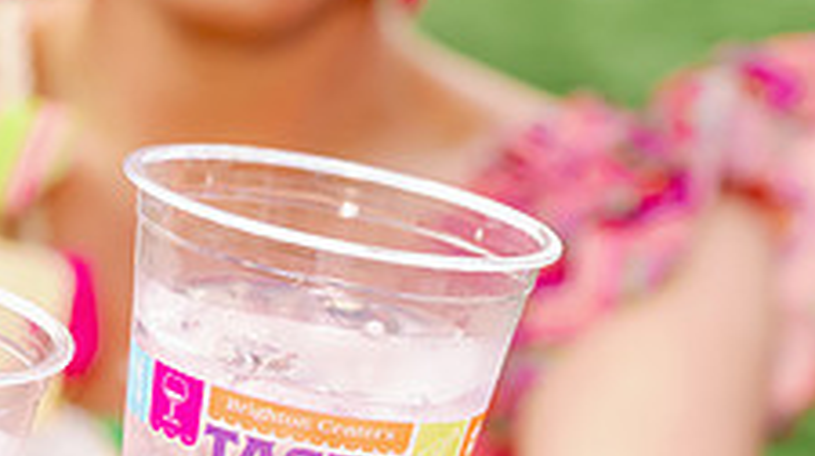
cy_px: 385
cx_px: 62
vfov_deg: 7.0
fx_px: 3735
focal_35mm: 173
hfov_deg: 12.4
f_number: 5
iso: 1600
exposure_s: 1/500
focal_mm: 64
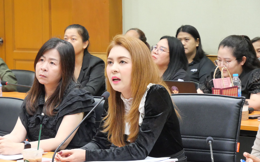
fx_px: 1042
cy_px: 87
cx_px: 112
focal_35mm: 147
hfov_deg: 14.2
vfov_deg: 8.9
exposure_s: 1/30
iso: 3200
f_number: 5.6
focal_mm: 60
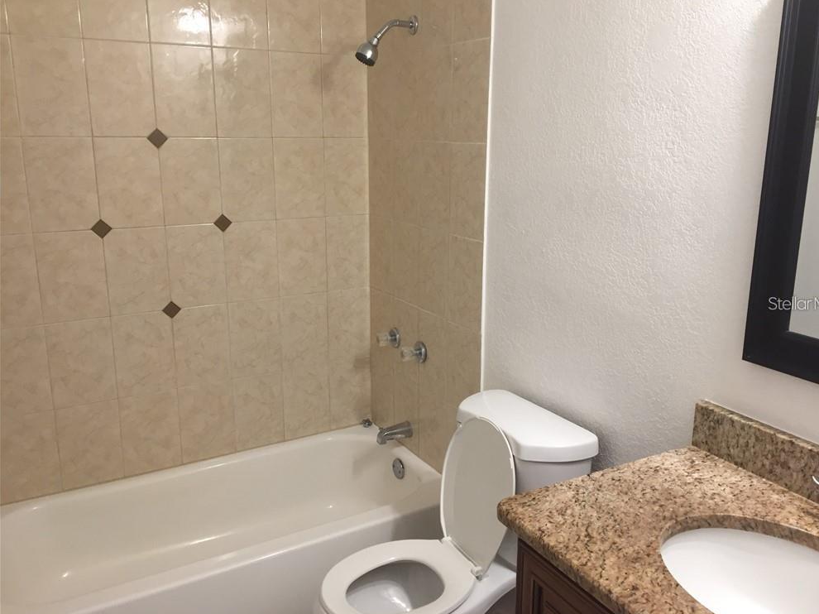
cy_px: 303
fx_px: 710
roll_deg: -1.3
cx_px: 423
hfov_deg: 60.0
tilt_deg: -15.1
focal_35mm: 30
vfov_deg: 46.8
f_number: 2.2
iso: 64
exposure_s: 1/30
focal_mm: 4.15
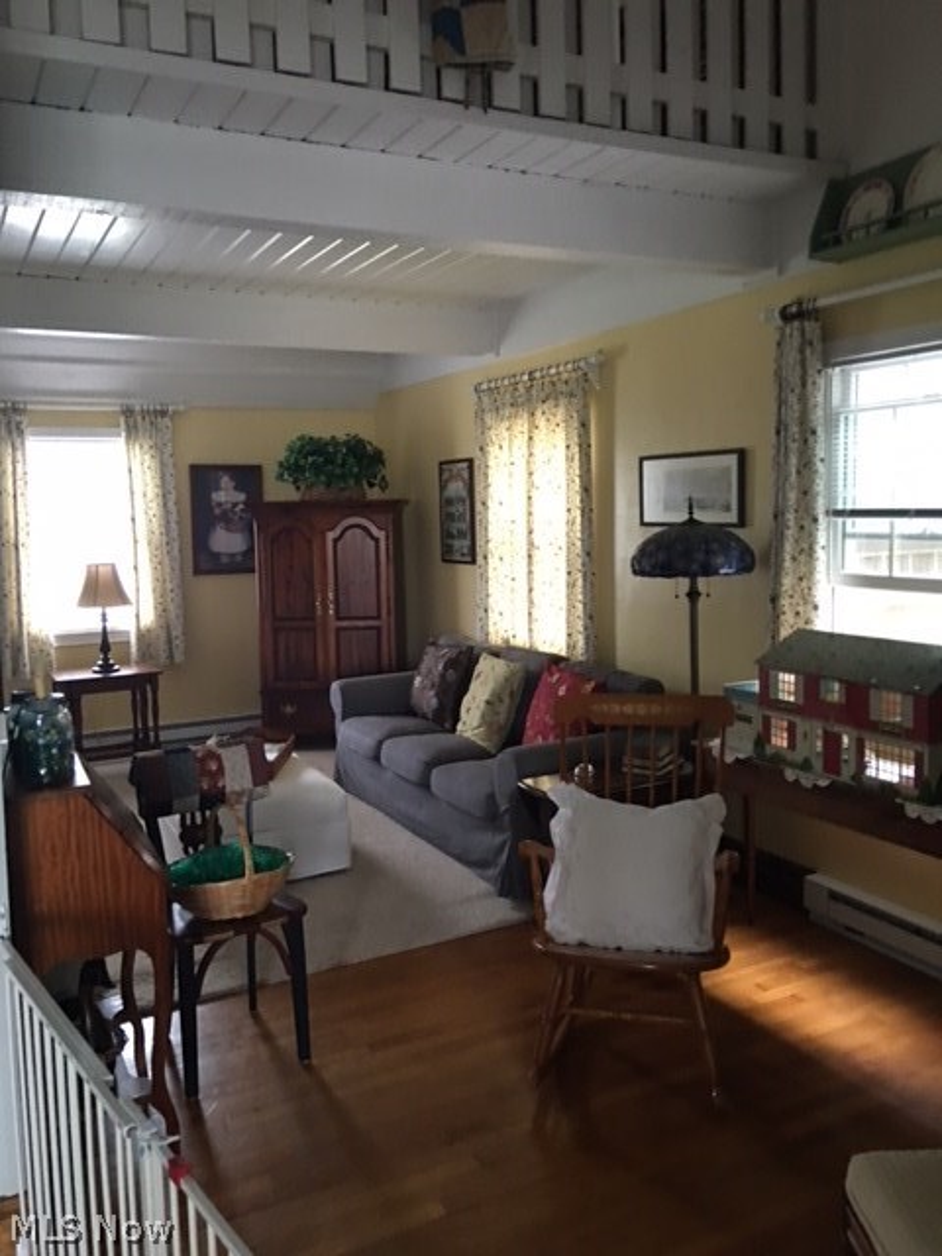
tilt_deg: -11.3
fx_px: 1052
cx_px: 471
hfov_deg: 48.2
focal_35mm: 29
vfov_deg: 61.7
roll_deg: +1.3
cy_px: 628
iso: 100
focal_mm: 4.15
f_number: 2.2
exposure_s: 1/15
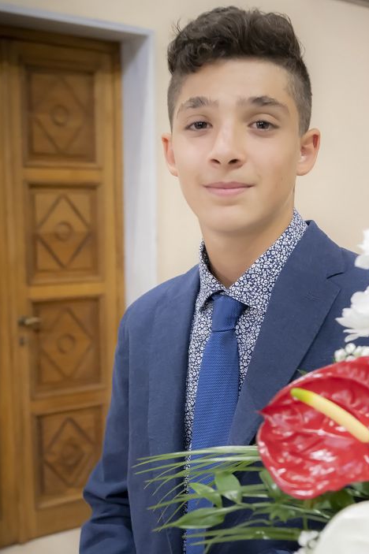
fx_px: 785
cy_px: 327
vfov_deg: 38.8
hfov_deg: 26.2
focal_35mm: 51
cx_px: 266
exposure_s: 1/50
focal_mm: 35
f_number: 5
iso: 5000
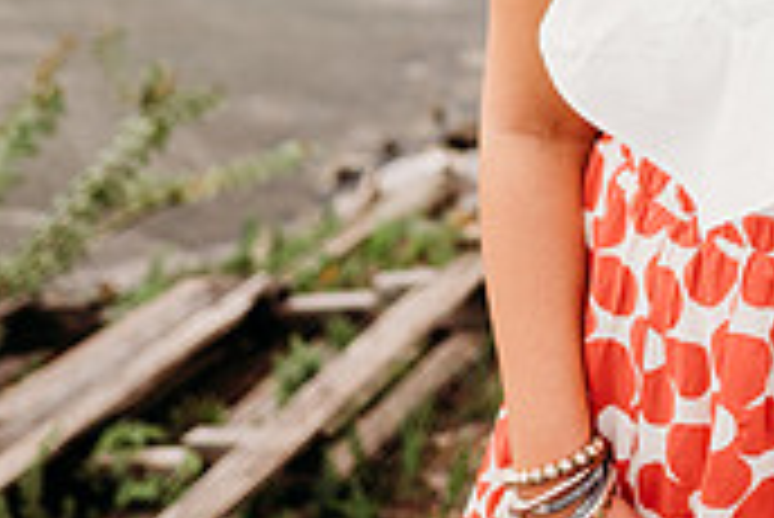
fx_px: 1743
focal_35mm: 81
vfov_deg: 15.4
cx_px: 796
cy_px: -295
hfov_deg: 23.8
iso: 200
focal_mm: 24
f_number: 2.2
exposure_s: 1/500
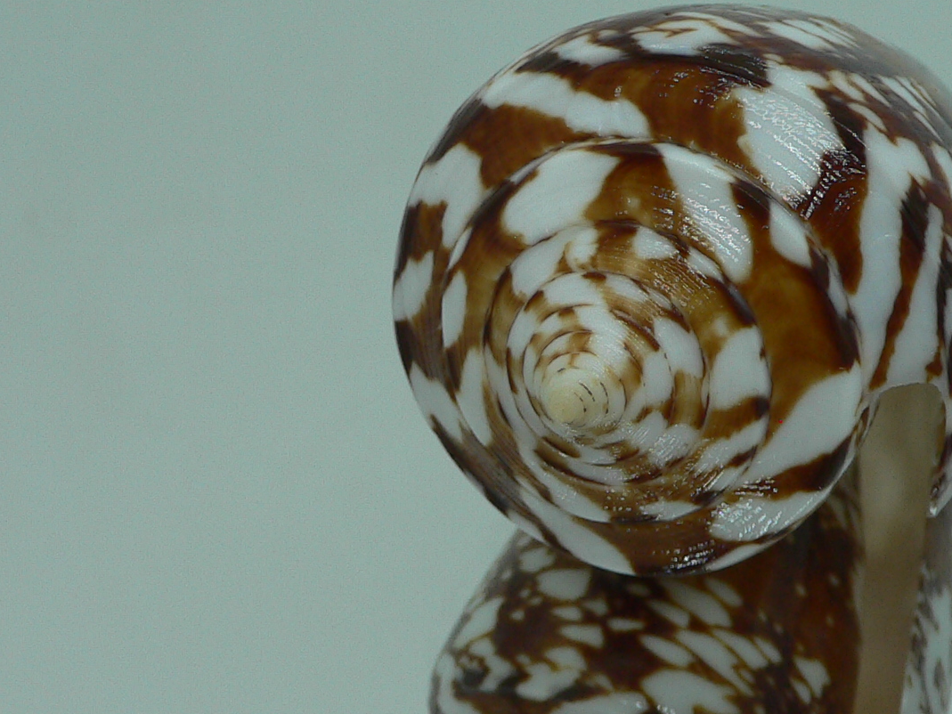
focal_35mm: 66
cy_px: 289
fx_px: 1815
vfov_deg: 22.2
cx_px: 680
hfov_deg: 29.1
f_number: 2.8
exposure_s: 1/60
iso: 80
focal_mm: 4.6
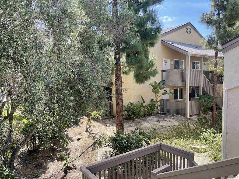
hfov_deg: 67.3
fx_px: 180
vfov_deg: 53.1
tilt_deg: -3.9
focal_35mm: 26
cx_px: 120
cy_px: 90
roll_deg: -1.2
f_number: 1.6
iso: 32
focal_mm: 5.1
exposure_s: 1/672
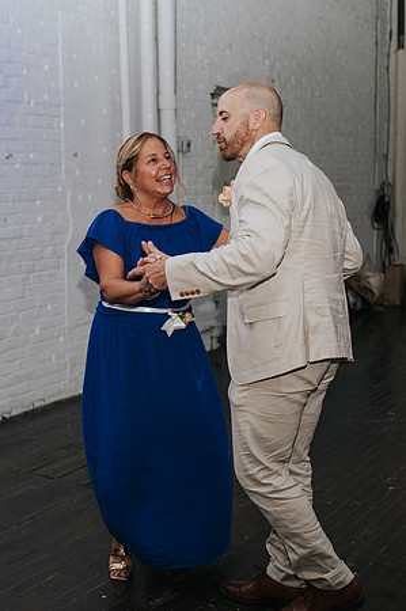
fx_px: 891
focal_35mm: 53
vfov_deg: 37.8
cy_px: 306
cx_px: 136
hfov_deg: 25.5
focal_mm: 35
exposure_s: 1/200
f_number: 2.8
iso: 1000
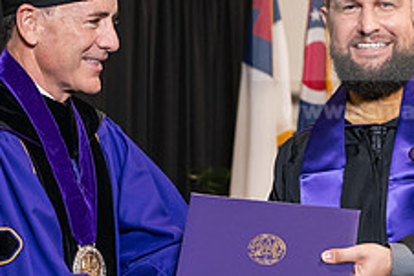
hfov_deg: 12.9
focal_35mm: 159
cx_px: 198
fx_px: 1830
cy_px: 149
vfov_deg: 8.6
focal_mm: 62
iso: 2000
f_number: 5
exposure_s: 1/125
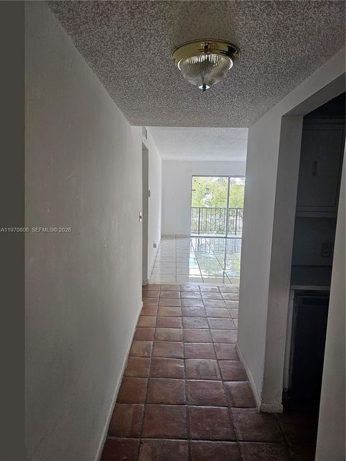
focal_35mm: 23
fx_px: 307
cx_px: 173
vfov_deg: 73.9
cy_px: 230
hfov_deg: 58.9
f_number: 1.7
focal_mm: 6.3
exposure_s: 1/120
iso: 200
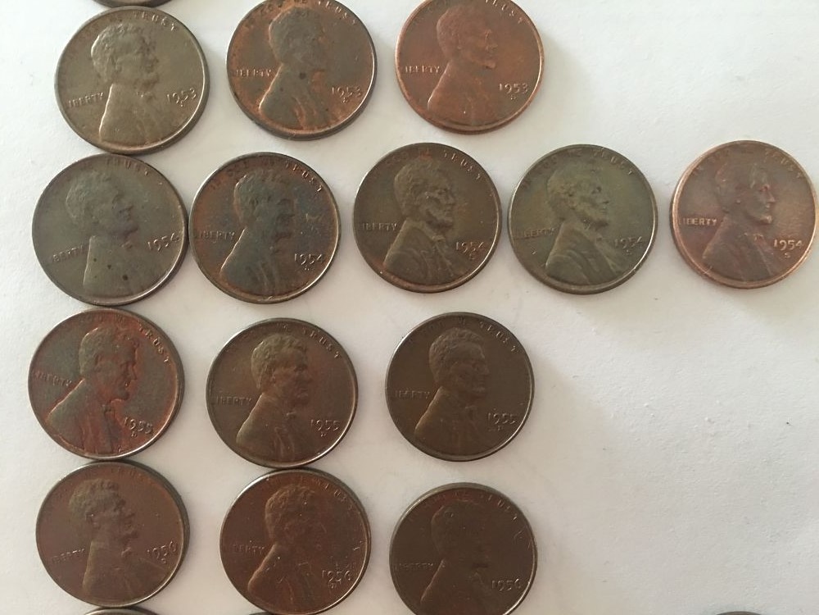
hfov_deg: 61.7
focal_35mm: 29
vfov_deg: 48.2
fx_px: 686
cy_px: 308
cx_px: 410
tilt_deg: -86.6
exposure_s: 1/15
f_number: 2.2
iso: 80
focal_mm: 4.15
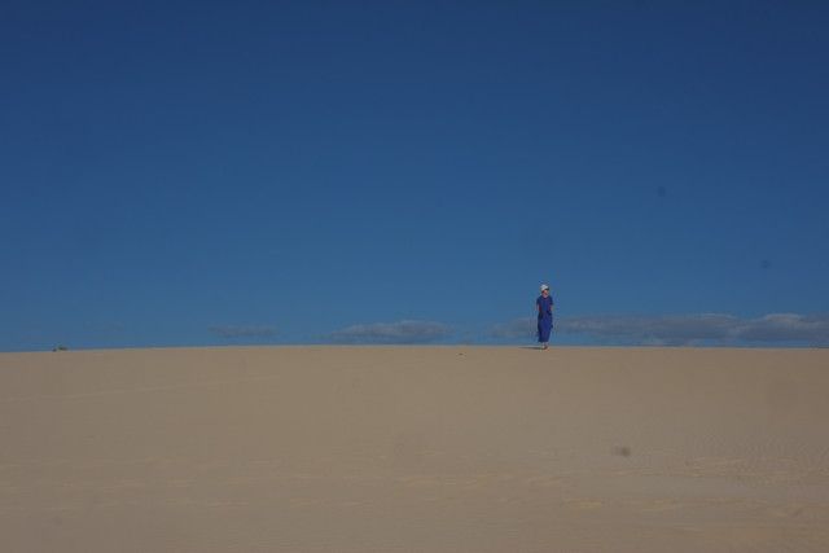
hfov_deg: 47.4
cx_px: 414
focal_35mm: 41
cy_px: 276
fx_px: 944
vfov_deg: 32.6
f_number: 16
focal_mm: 27
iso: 200
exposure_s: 1/480
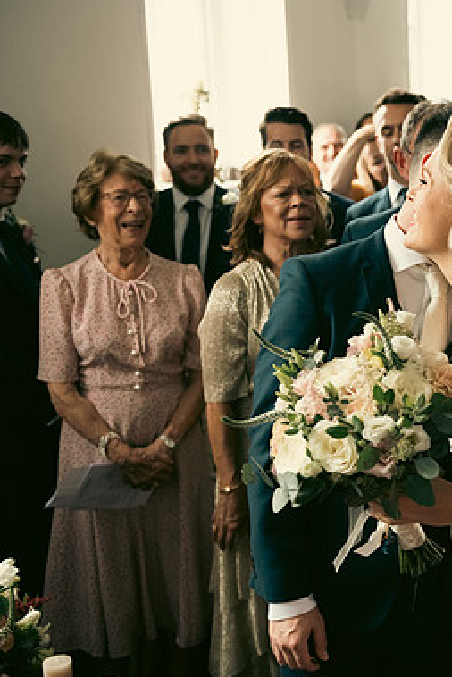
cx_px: 497
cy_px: 338
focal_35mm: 52
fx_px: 978
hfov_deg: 24.3
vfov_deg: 38.2
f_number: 3.5
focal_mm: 34
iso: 800
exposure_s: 1/160
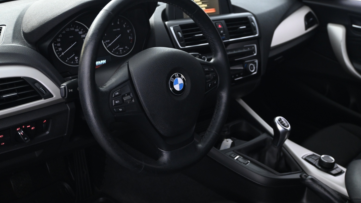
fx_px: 364
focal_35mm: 38
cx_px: 180
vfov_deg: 31.2
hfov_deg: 52.8
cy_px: 90
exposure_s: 1/10
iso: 1600
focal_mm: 24
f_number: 4.2
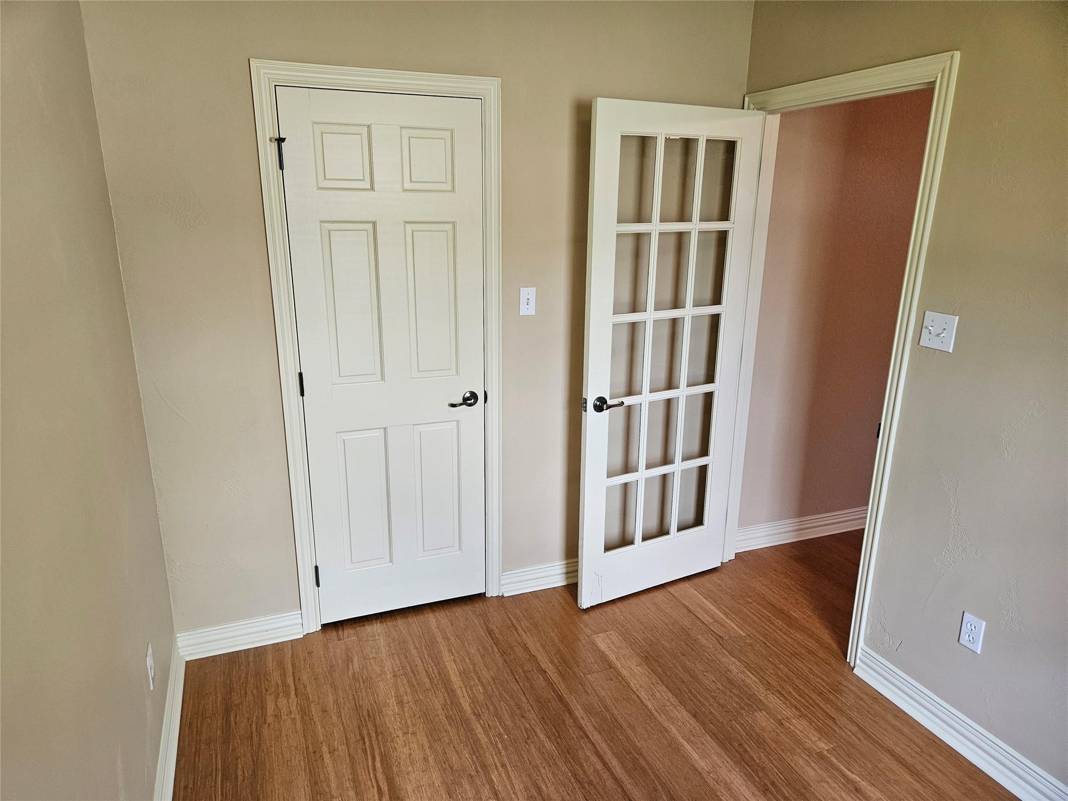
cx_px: 534
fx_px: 710
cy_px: 400
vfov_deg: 58.9
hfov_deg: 73.9
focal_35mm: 23
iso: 320
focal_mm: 5.4
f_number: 1.8
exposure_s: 1/120
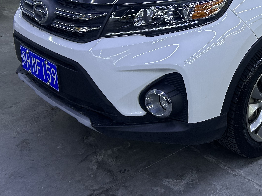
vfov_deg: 29.0
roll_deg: -1.4
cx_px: 221
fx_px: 371
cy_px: 36
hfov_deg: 37.1
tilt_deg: -15.8
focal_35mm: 49
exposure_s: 1/50
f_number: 1.5
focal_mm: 5.7
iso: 125
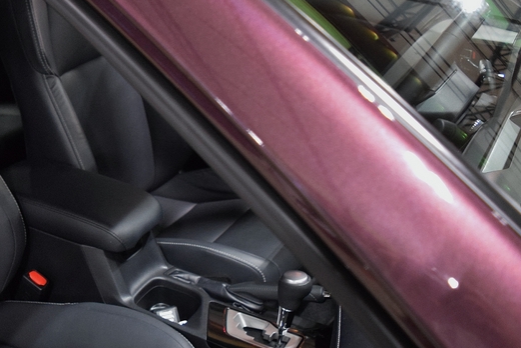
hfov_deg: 35.0
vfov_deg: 25.5
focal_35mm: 53
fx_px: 767
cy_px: 176
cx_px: 34
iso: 3600
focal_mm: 18
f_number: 3.5
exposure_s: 1/60
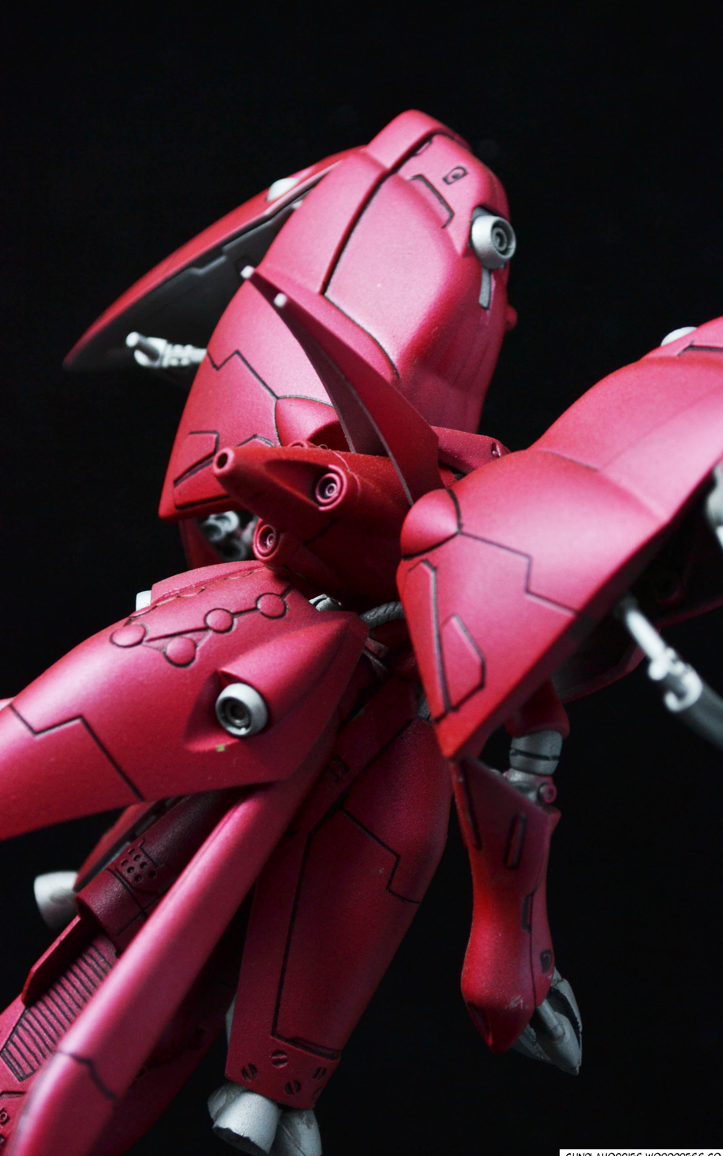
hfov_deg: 17.4
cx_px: 341
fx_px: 2364
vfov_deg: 27.5
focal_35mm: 75
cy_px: 574
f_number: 7.1
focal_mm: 48
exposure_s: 1/60
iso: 400
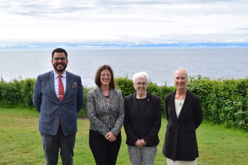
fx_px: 306
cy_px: 82
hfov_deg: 44.1
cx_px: 123
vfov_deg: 30.2
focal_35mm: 45
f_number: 6.3
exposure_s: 1/1600
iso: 400
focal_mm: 29
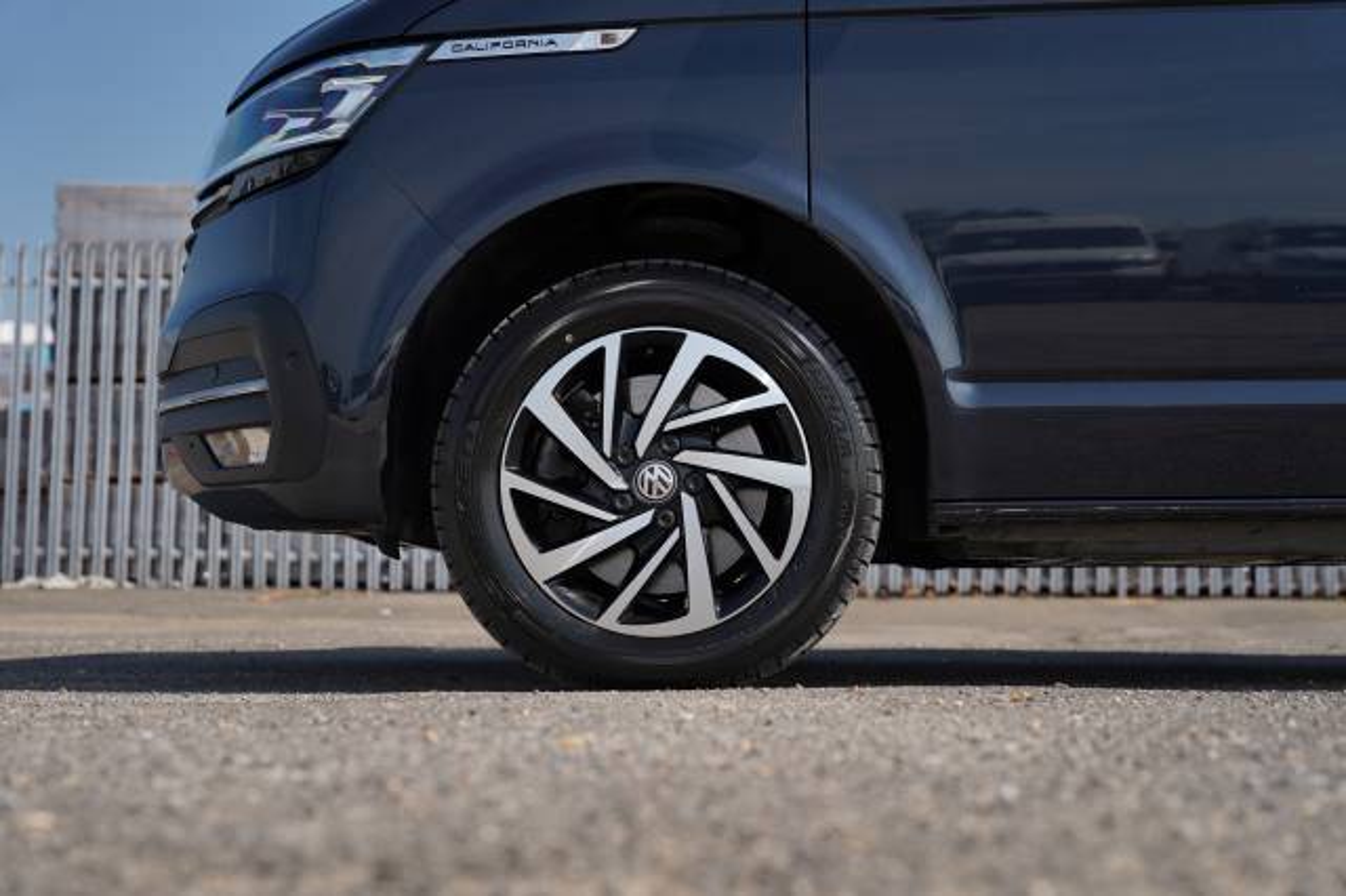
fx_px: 2429
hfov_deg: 31.0
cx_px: 673
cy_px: 448
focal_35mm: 65
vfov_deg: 20.9
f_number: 5
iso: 320
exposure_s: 1/1250
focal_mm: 65
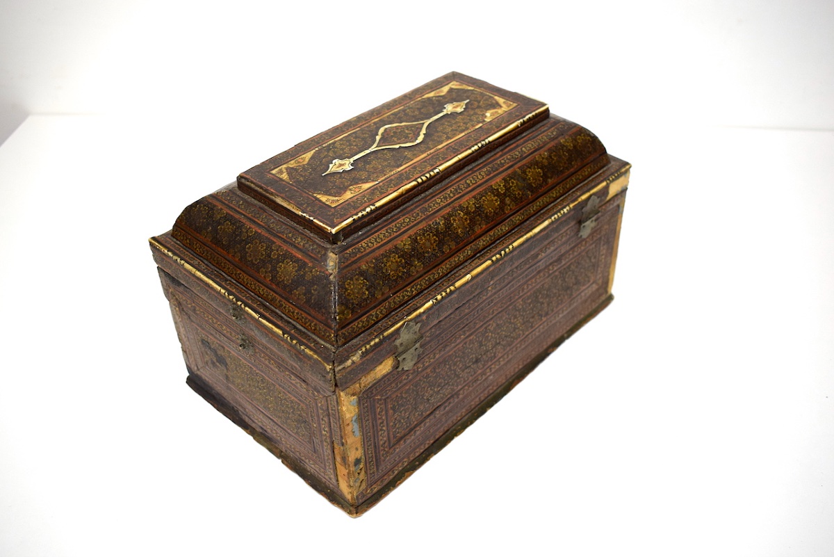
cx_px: 417
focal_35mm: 36
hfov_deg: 53.1
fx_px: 834
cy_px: 278
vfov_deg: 36.9
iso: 640
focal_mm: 24
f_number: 4
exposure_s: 1/60
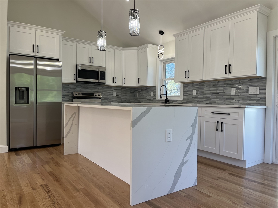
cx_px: 139
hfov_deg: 67.3
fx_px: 209
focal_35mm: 26
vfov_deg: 53.1
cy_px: 104
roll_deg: -0.1
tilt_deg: -0.5
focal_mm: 5.1
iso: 32
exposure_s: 1/120
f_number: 1.6
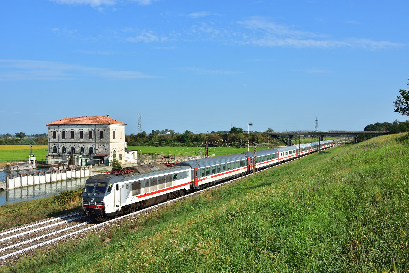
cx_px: 204
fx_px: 409
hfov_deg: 53.1
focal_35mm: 36
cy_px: 136
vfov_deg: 36.9
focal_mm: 24
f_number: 7.1
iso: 250
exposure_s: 1/800
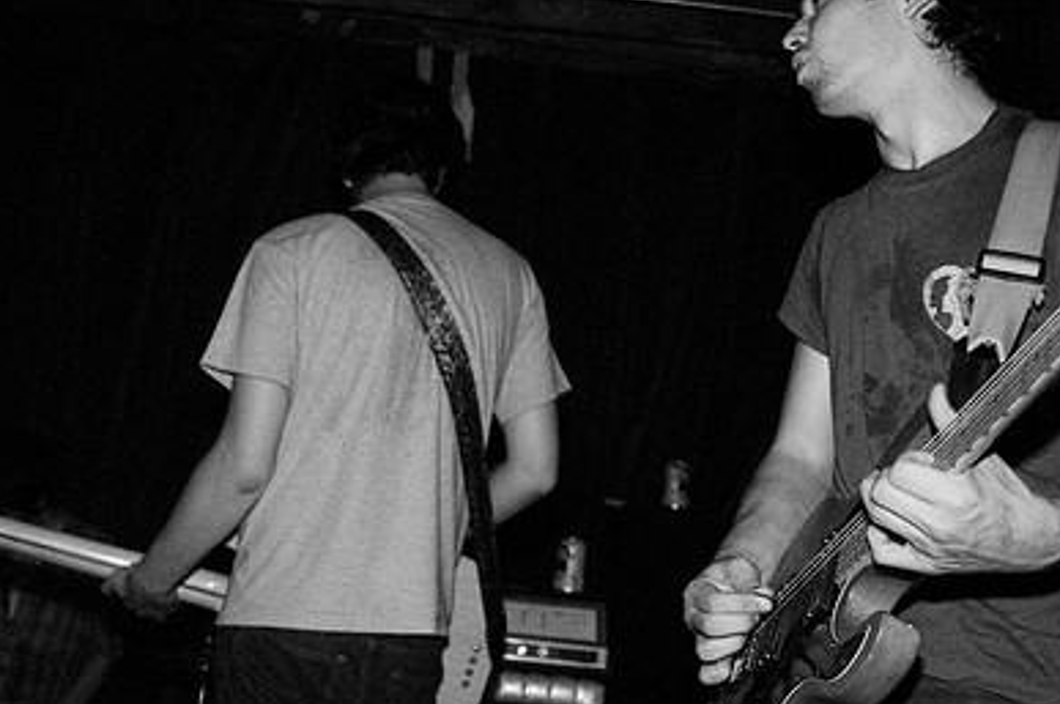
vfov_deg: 29.8
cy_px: 307
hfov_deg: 43.7
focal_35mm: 45
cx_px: 523
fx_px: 1323
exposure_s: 1/30
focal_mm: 20
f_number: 2.8
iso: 1600
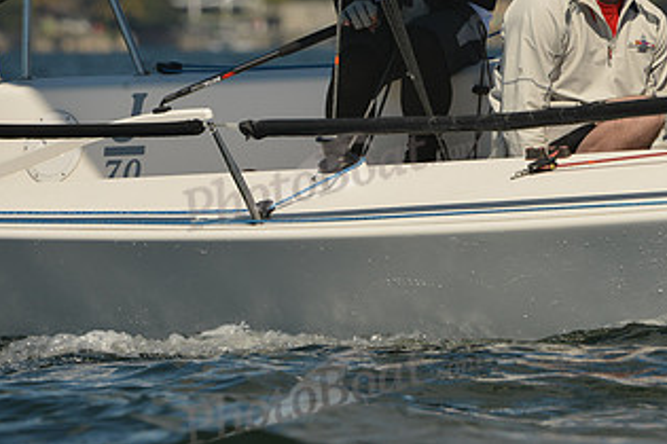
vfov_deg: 1.9
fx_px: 13654
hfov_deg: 2.8
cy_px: 37
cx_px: 593
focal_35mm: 737
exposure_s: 1/1250
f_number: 9
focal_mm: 400
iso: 320
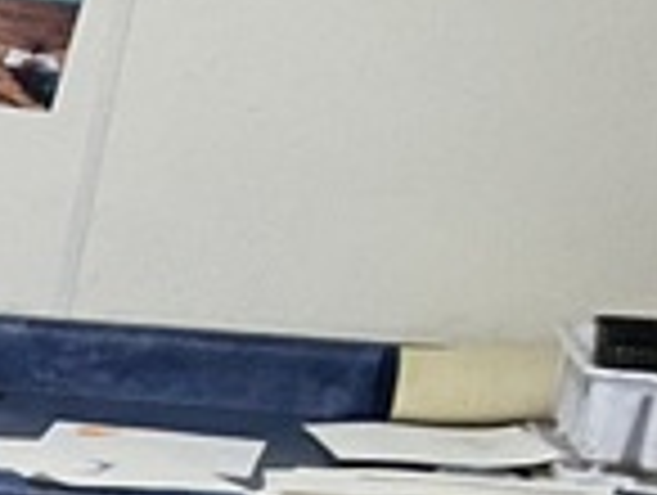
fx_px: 3460
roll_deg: -1.8
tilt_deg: -21.9
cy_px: 1264
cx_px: -1552
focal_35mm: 182
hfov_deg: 8.4
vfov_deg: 7.5
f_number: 1.8
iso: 100
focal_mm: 4.25
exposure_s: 1/60
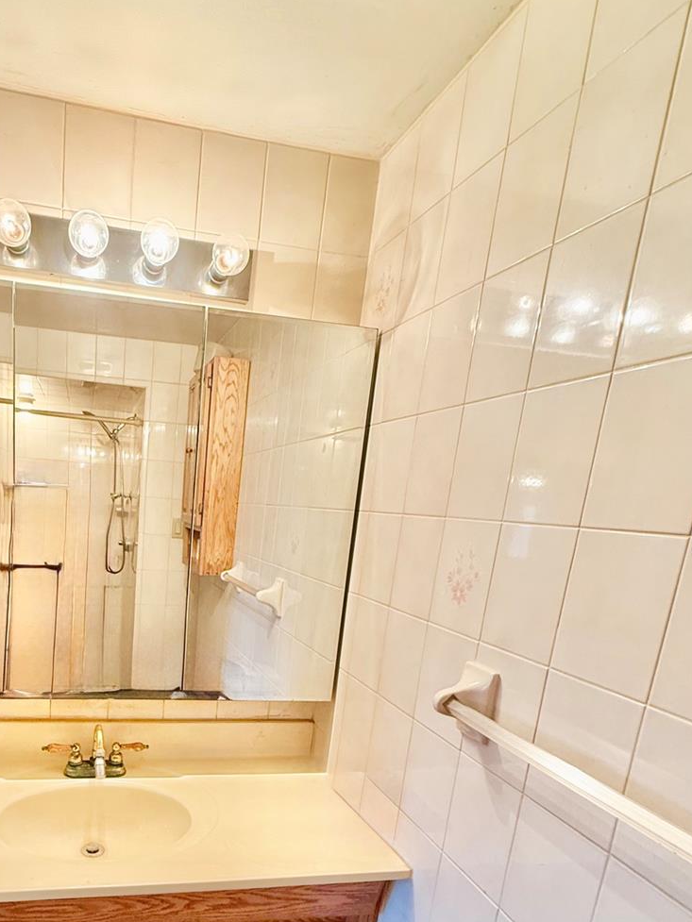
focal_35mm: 22
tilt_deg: -13.0
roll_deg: -5.0
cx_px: 187
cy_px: 629
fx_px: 586
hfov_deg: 58.4
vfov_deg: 73.6
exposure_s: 1/60
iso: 250
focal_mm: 2.22
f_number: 2.2
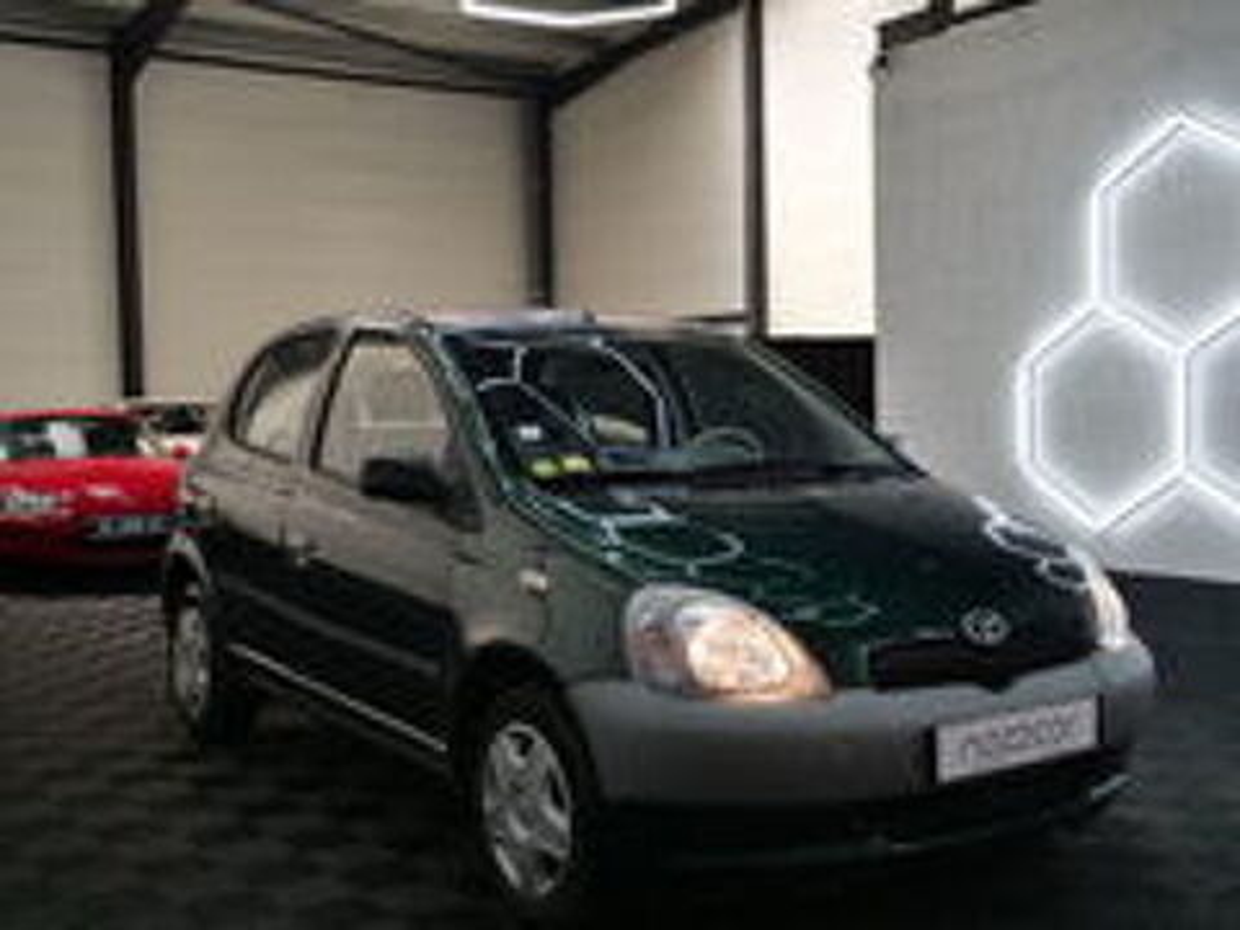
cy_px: 465
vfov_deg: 36.0
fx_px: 1433
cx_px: 620
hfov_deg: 46.8
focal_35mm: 40
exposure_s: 1/60
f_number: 4
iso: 250
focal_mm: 20
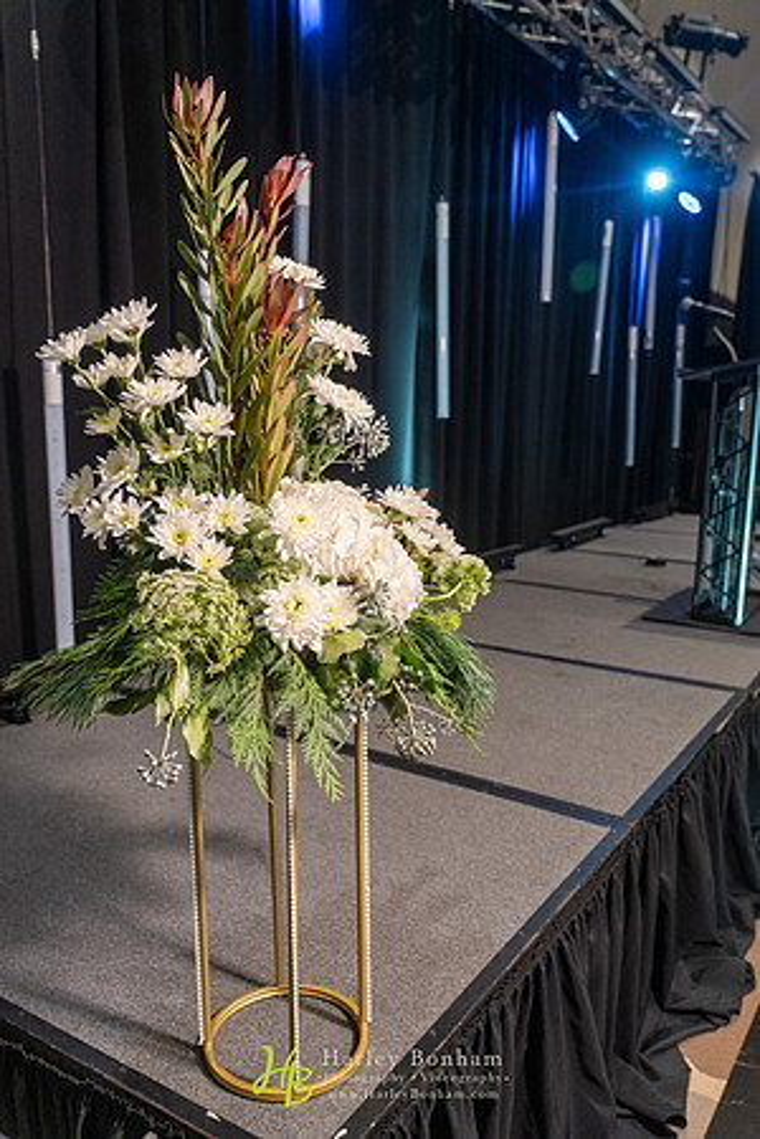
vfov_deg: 65.5
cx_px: 380
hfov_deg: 46.4
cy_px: 570
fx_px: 887
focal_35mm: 28
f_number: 4
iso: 3200
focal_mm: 28
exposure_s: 1/200
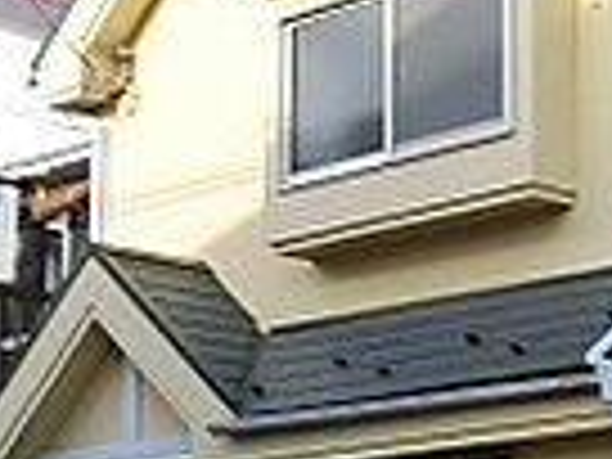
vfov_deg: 10.8
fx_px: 2404
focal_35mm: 136
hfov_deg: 13.9
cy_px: 511
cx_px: 828
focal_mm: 5.2
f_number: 3.7
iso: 250
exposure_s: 1/1000
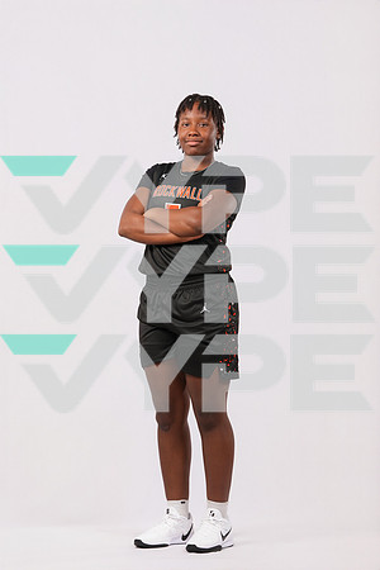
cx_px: 190
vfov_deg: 21.9
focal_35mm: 93
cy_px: 285
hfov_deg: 14.7
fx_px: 1472
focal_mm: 93
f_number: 7.1
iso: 320
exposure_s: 1/250
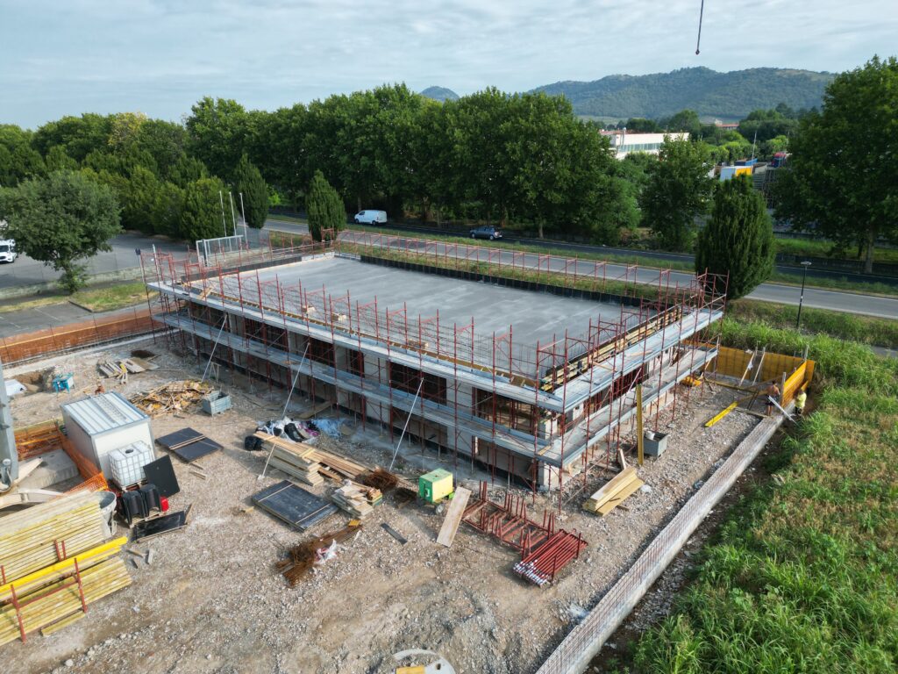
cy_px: 337
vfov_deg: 56.8
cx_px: 449
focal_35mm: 24
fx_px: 623
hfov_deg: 71.6
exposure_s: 1/1600
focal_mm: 6.72
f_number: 1.7
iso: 130
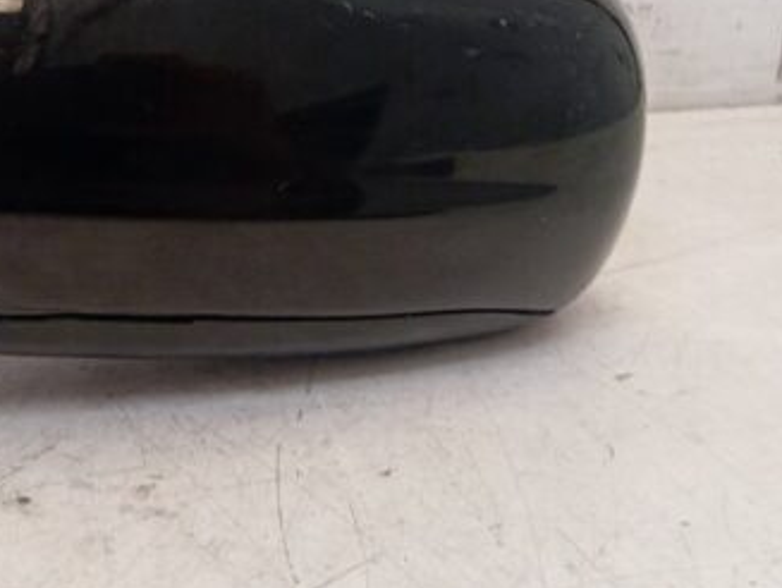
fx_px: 1357
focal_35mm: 60
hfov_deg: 30.1
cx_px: 17
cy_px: 178
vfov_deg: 24.3
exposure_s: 1/33.3
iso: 230
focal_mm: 4.22
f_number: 1.8
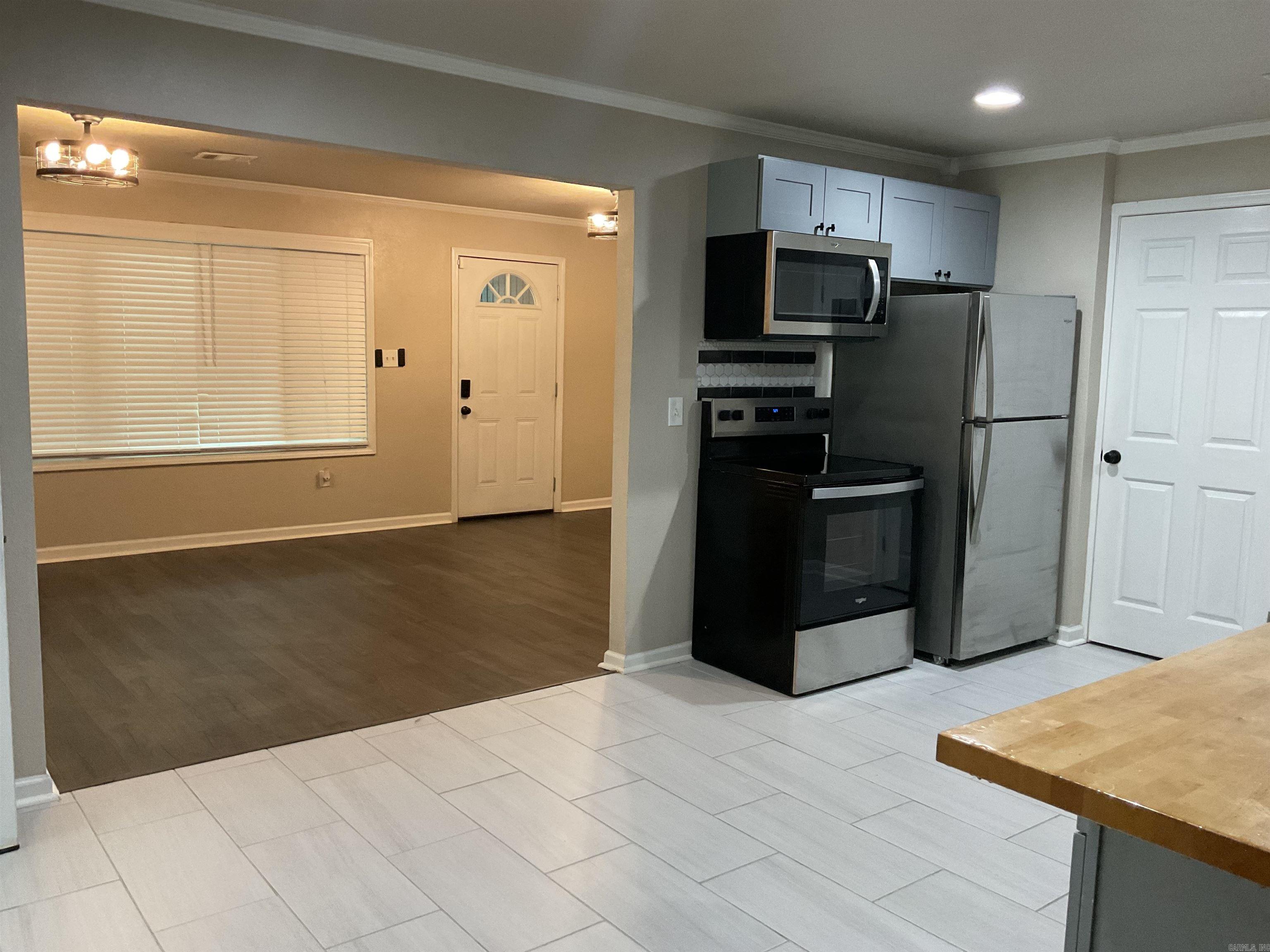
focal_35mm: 29
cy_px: 476
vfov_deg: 48.2
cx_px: 635
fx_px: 1064
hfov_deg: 61.7
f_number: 1.8
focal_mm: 3
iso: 200
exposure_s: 1/60
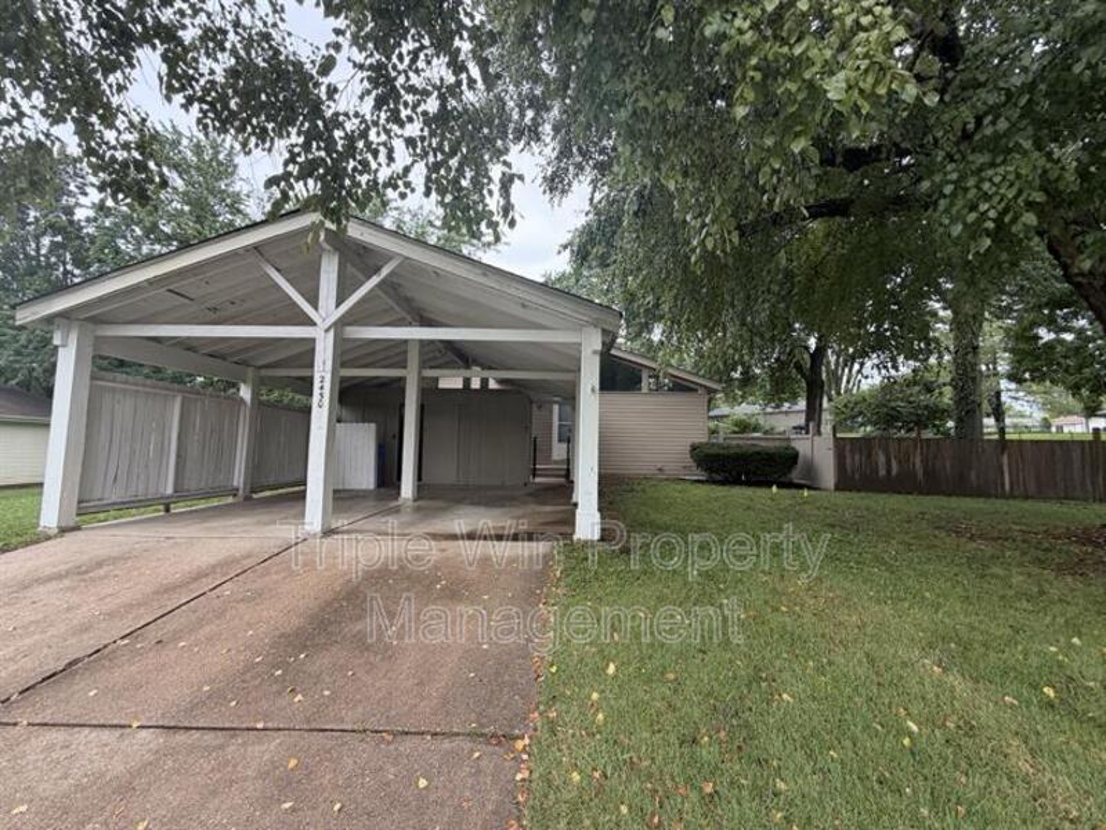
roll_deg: -1.4
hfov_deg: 102.1
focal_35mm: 14
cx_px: 553
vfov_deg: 85.7
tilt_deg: +5.0
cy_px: 415
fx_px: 447
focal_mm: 2.22
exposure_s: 1/121
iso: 80
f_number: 2.2
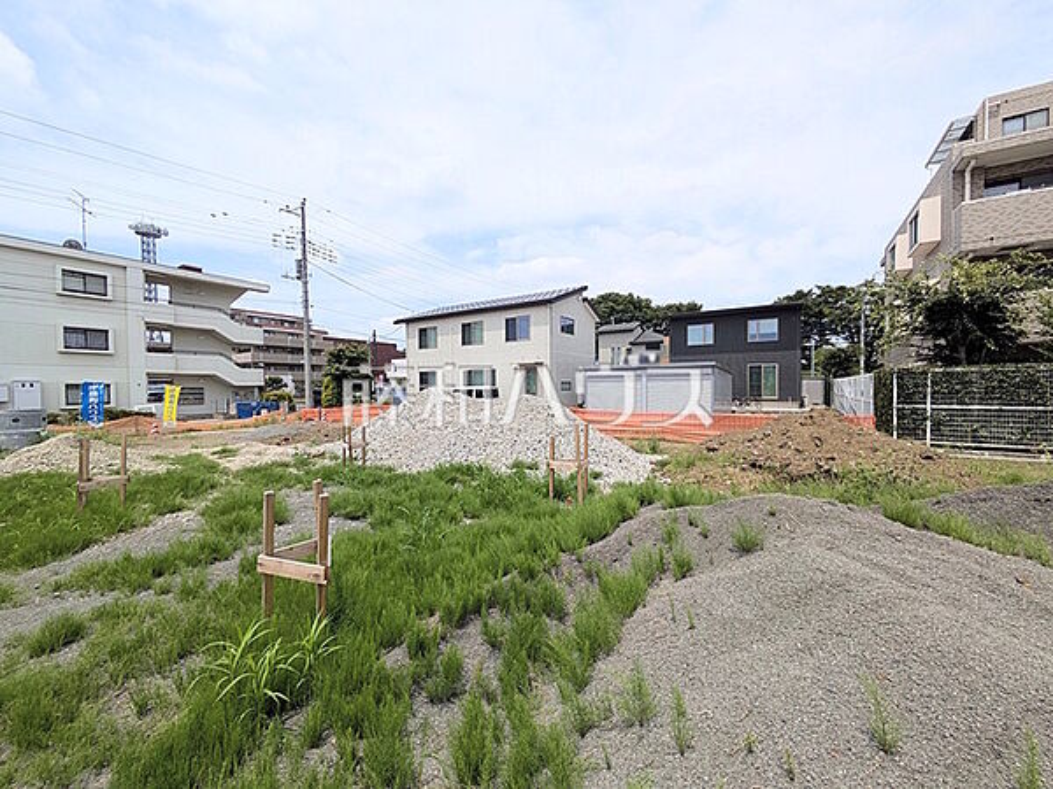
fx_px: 426
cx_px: 526
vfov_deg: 85.7
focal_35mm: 14
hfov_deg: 102.1
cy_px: 394
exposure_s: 1/2237
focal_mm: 1.83
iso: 51
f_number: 2.2
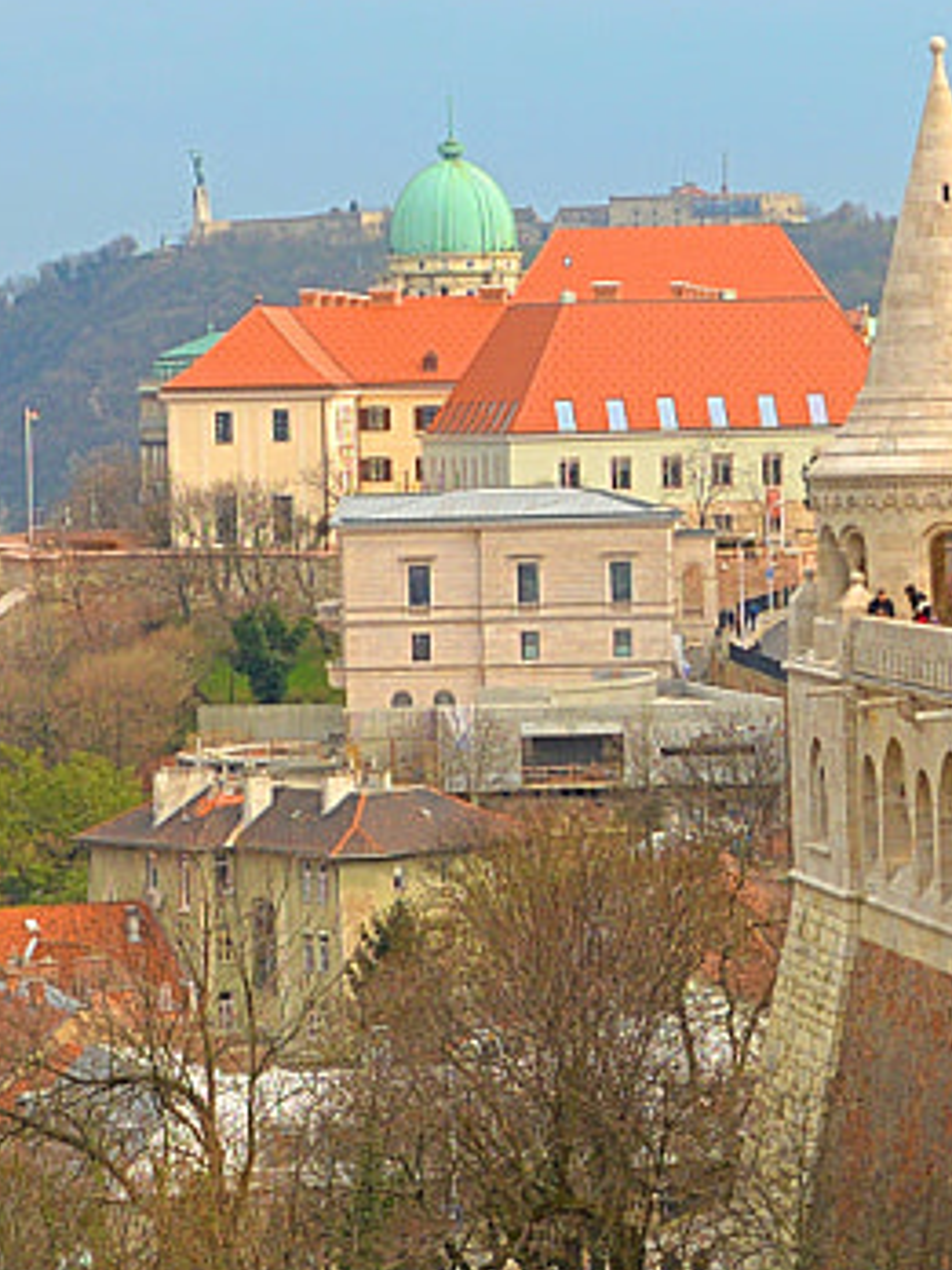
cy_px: 496
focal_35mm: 168
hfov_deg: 8.6
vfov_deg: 11.8
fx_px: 6160
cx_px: 1430
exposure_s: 1/200
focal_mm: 38
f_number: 7.1
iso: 200
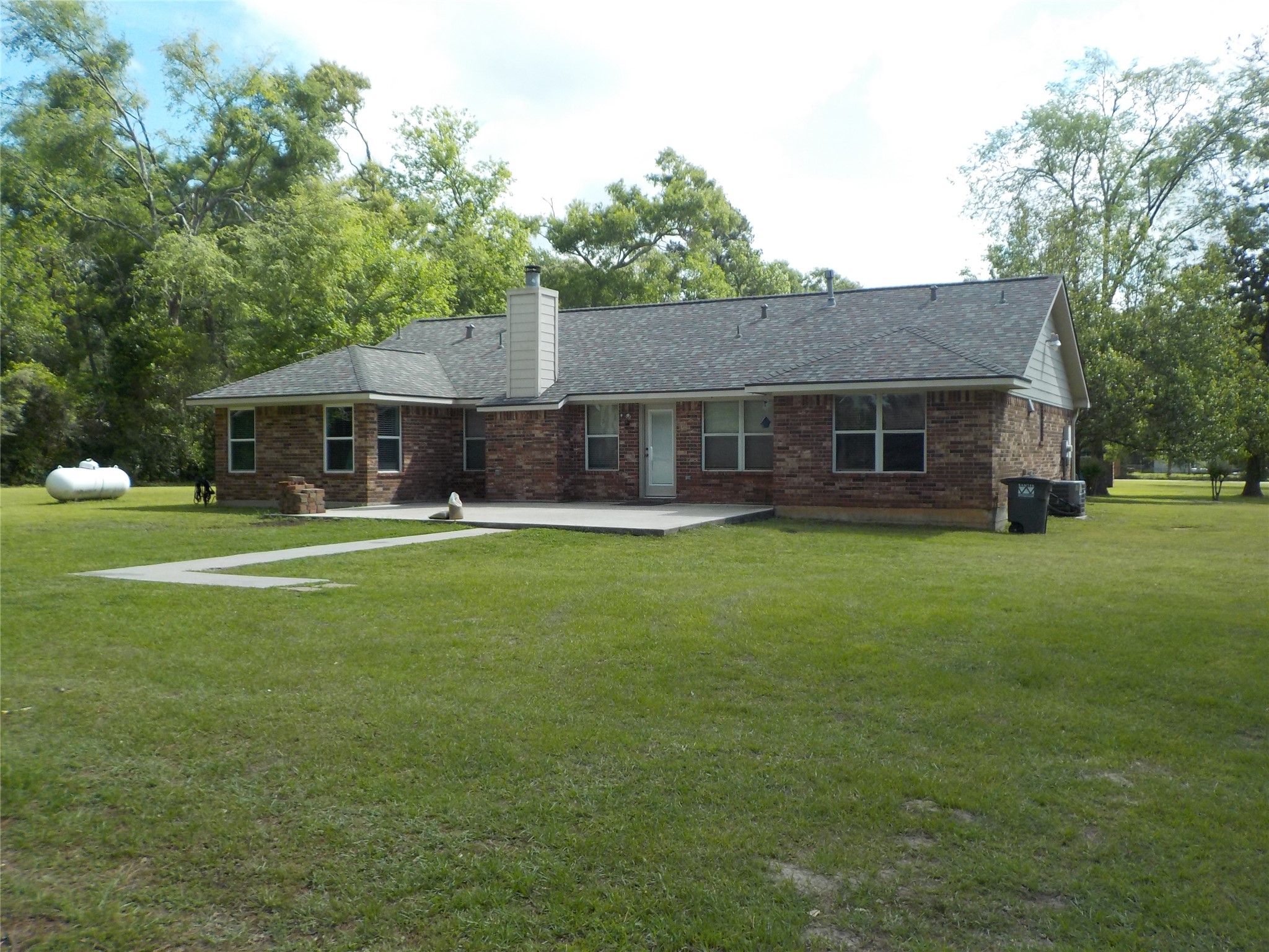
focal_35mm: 30
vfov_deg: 46.8
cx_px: 634
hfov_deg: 60.0
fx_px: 1100
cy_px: 476
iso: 125
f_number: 3.3
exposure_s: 1/800
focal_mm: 4.1
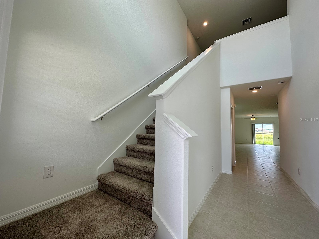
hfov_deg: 102.1
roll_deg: -1.4
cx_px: 160
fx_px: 129
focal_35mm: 14
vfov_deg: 85.7
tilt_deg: +3.5
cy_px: 120
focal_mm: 2.22
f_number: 2.2
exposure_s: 1/120
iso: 40
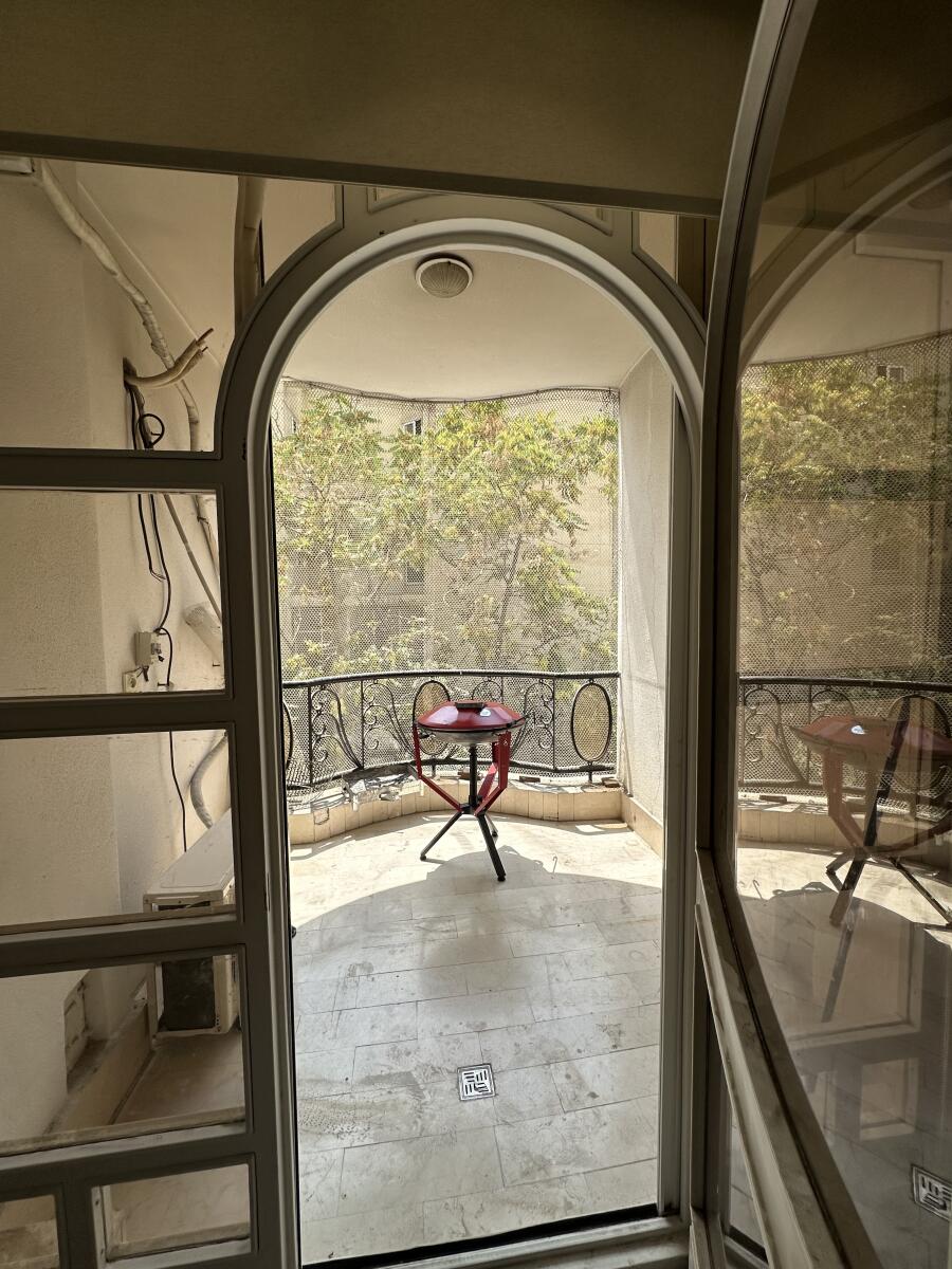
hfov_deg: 85.7
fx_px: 513
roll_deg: +0.2
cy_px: 634
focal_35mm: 14
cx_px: 476
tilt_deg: -2.4
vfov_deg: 102.1
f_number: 2.2
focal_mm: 2.22
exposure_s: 1/790
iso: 40
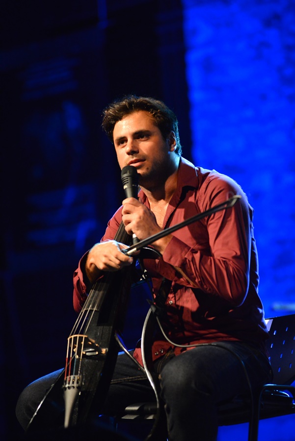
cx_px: 148
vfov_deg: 13.2
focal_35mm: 155
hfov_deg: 8.9
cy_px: 220
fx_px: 1903
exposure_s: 1/200
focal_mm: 155
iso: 4000
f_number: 4.5
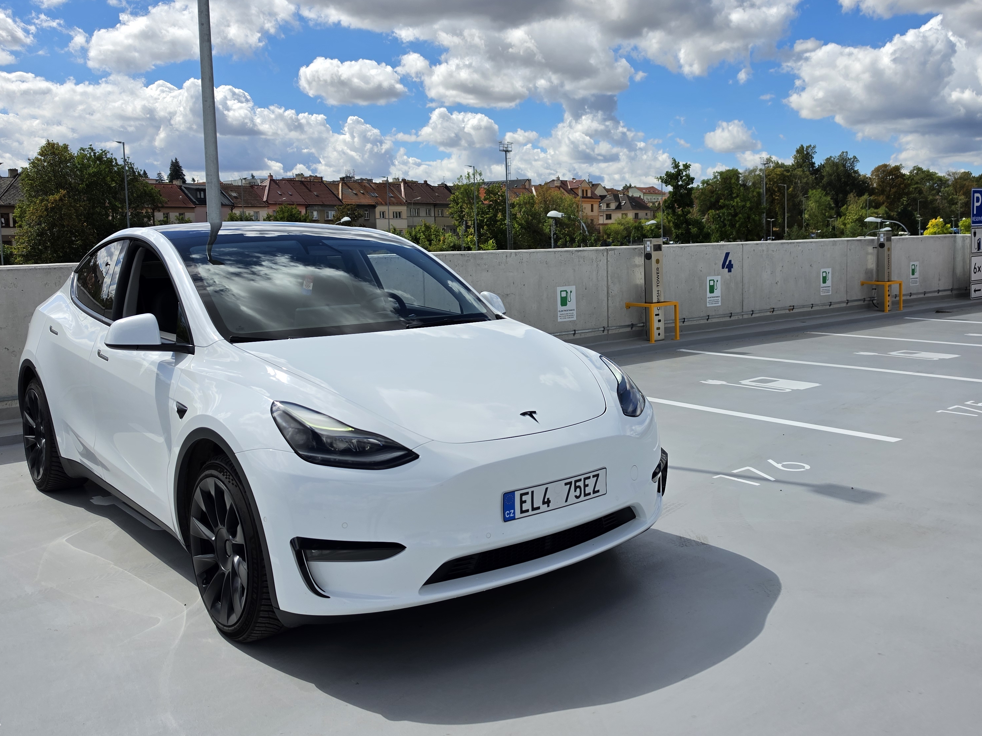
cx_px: 563
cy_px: 302
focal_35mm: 31
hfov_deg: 58.1
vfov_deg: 45.2
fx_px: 879
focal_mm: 6.5
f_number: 1.4
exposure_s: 1/7939
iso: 40
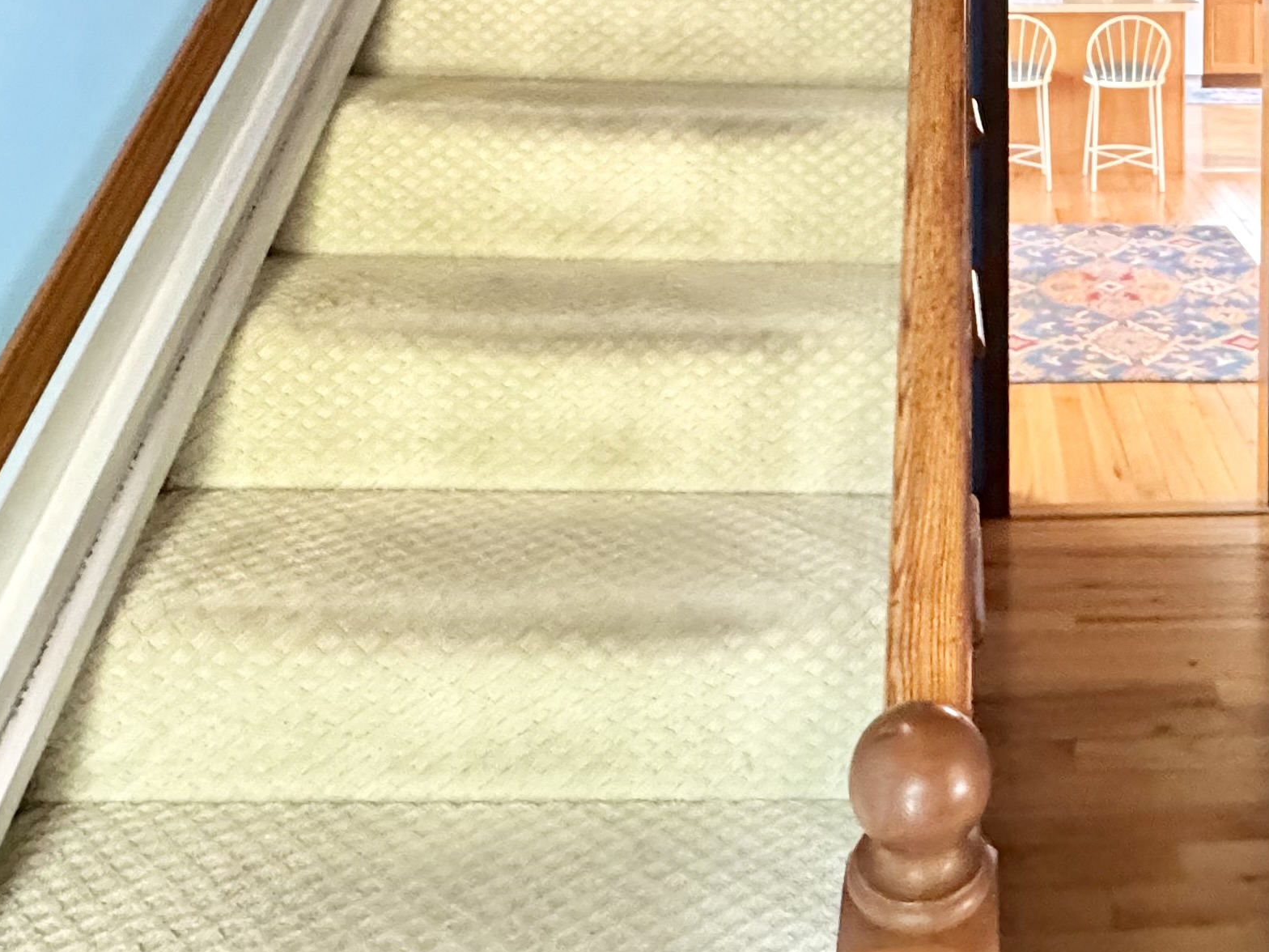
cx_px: 995
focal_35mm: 36
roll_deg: -0.1
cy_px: -74
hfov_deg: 48.7
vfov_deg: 34.7
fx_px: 1320
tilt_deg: -1.6
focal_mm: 2.22
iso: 1250
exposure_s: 1/60
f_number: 2.2
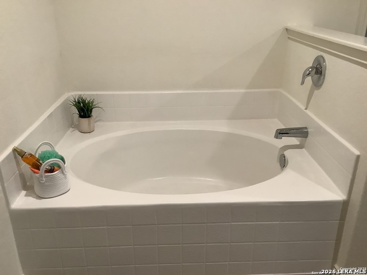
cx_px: 184
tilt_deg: -24.4
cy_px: 138
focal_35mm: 31
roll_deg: +1.1
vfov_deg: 45.4
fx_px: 329
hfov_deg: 58.4
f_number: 2.4
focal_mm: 3.3
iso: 160
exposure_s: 1/60
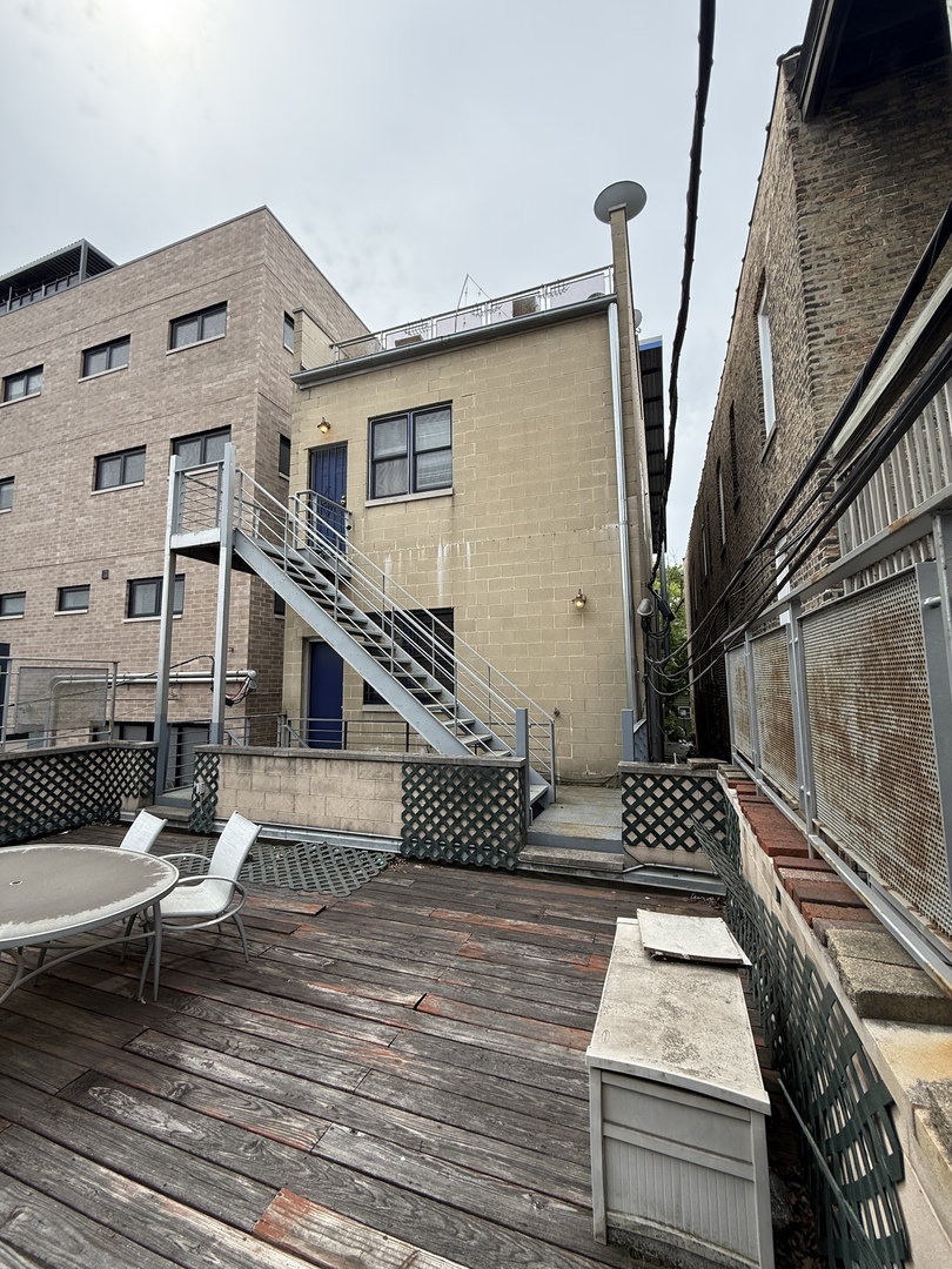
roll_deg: -0.1
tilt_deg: +7.0
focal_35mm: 14
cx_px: 476
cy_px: 634
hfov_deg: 85.7
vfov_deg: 102.1
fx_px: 513
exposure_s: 1/1001
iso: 64
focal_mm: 2.22
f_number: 2.2
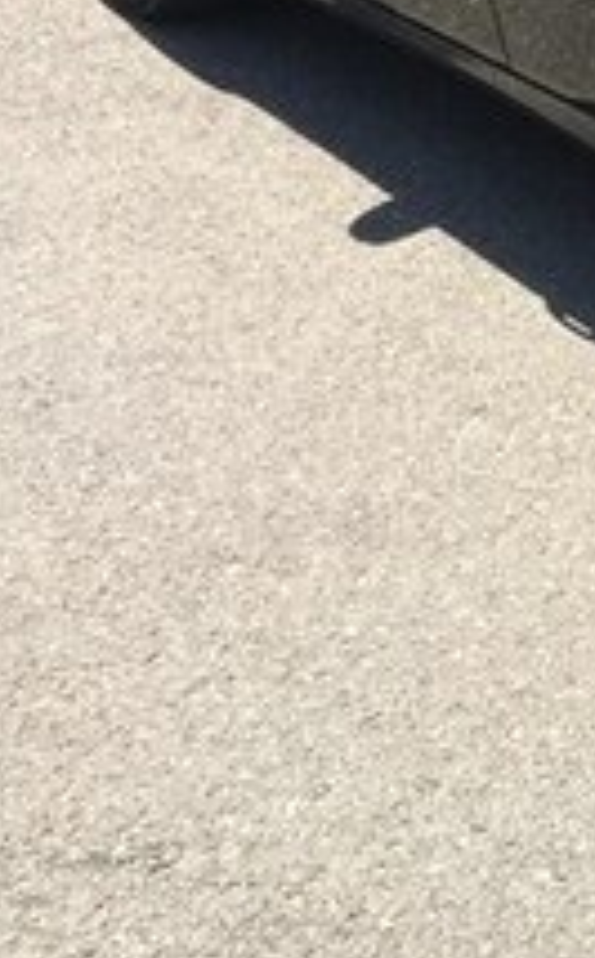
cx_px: 1141
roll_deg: -0.7
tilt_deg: -11.5
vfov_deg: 21.0
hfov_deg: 12.3
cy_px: -56
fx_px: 2475
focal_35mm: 95
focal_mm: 4.15
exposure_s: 1/836
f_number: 2.2
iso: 25
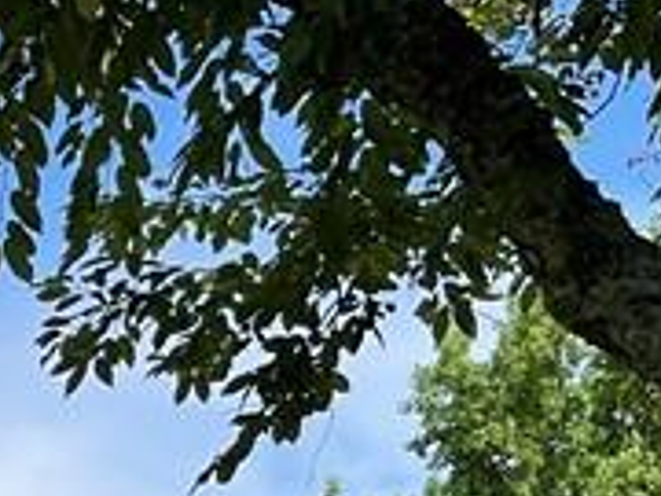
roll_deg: -1.2
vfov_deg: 9.0
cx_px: -856
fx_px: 2826
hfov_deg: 11.4
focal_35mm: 148
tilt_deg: +7.5
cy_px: 1187
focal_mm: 5.1
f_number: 1.6
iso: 32
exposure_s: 1/1883
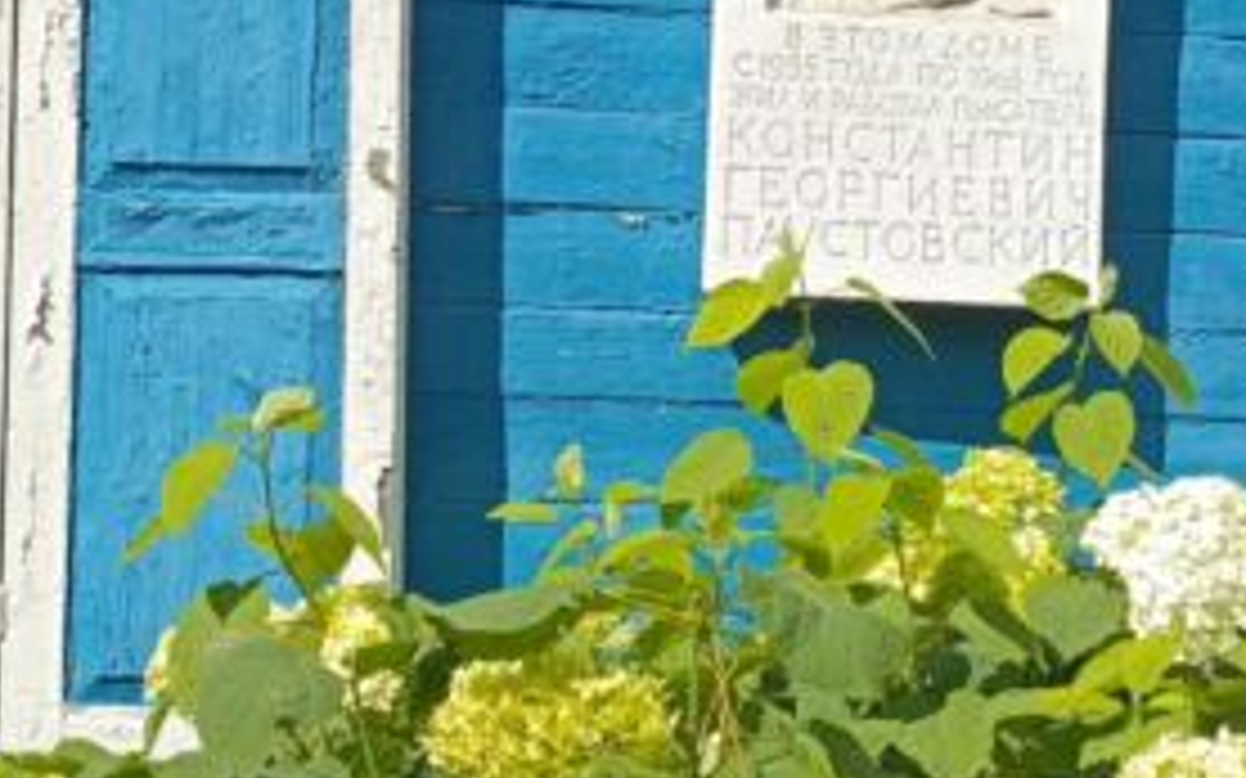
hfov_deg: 21.2
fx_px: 3327
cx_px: 522
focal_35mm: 98
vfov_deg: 13.3
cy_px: 144
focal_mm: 4.76
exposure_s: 1/1230
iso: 116
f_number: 1.69
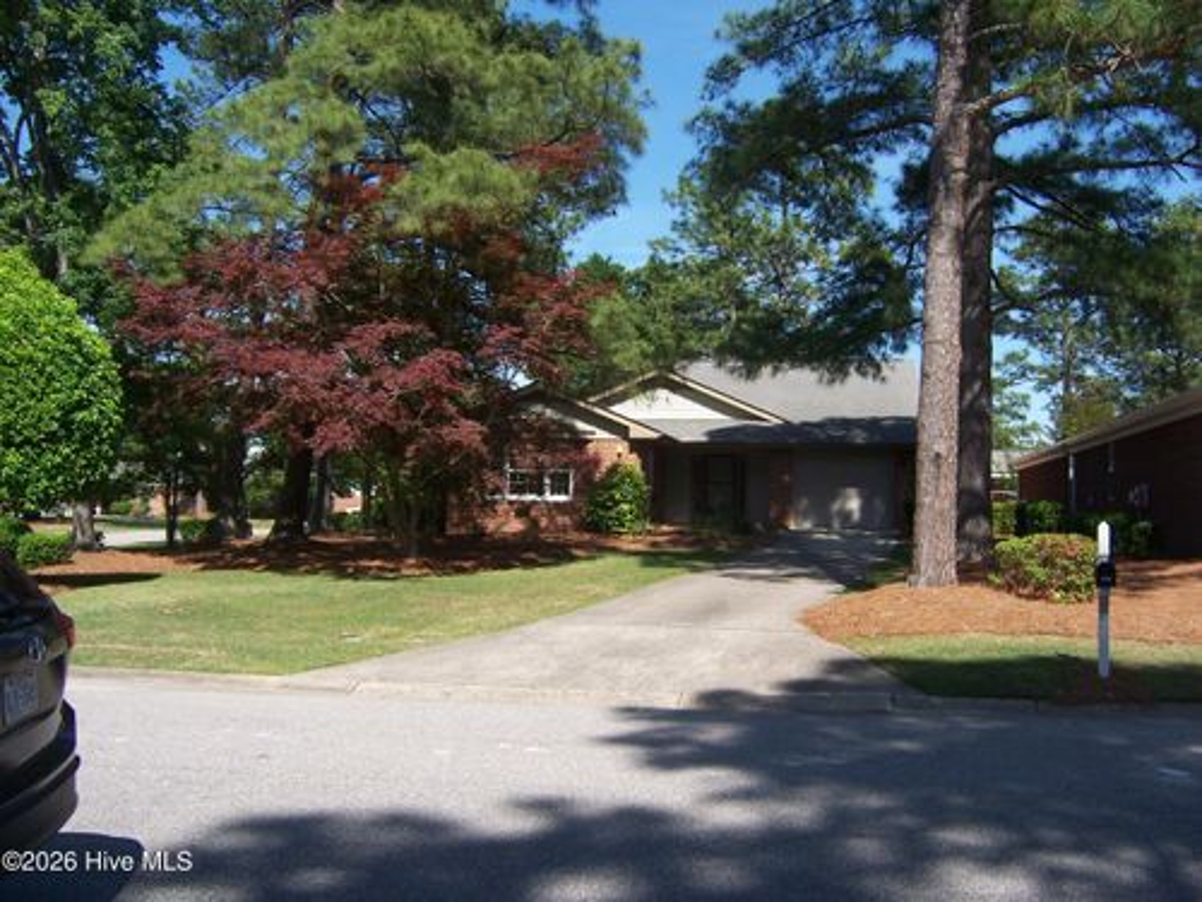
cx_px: 601
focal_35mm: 33
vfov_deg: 42.9
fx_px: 1146
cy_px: 451
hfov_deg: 55.4
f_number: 3.4
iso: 80
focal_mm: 5.5
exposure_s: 1/750
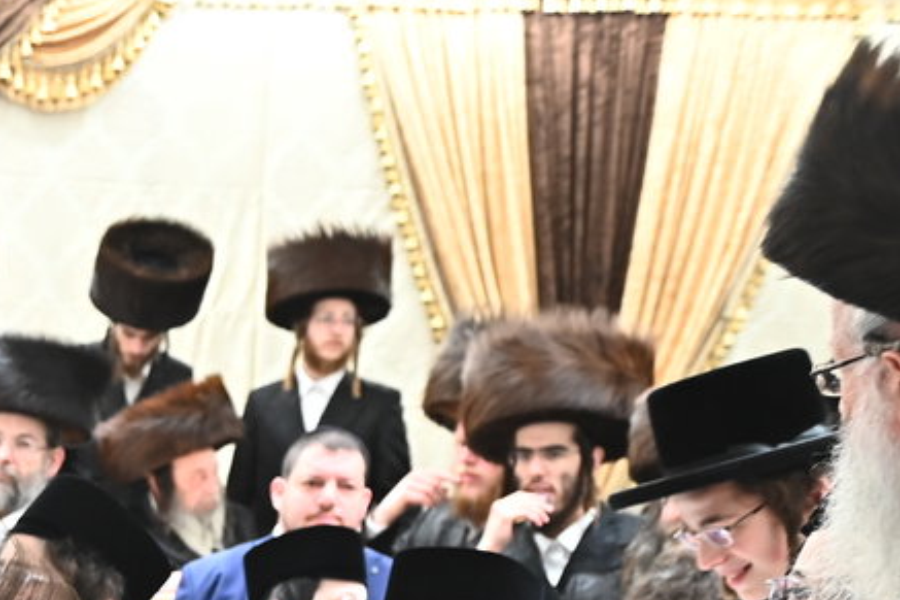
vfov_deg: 13.8
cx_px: -523
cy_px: 894
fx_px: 2324
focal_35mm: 93
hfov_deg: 18.8
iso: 2000
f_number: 4
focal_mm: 29
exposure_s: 1/200
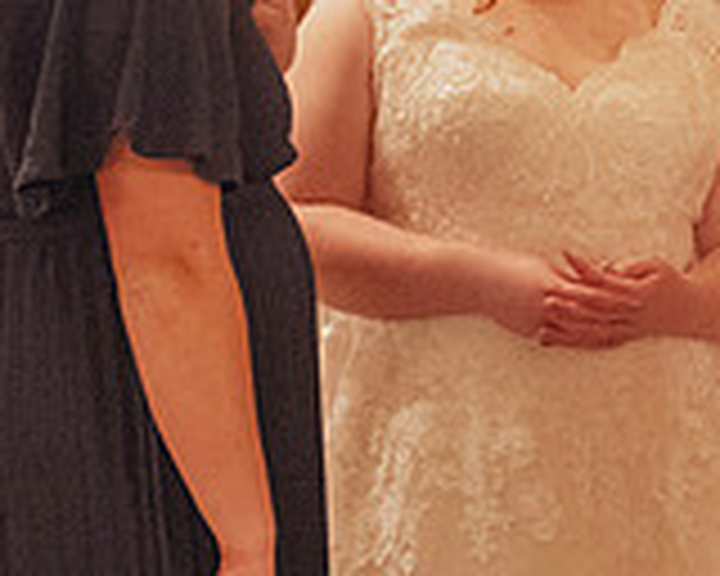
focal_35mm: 190
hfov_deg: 10.1
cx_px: 603
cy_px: 196
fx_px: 4049
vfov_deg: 8.1
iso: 6400
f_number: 2.8
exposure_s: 1/160
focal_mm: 41
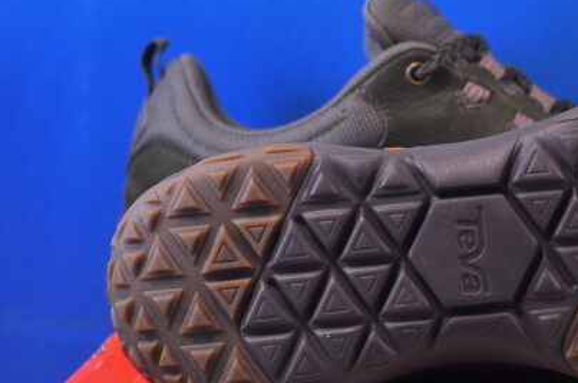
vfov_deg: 9.2
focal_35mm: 149
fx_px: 2388
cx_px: 526
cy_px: 121
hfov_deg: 13.7
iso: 250
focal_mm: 50
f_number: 3.2
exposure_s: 1/250
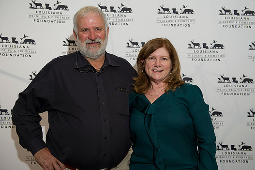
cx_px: 138
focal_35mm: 55
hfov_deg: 36.2
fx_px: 389
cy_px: 83
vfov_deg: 24.6
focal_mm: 50
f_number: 3.5
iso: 800
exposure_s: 1/125
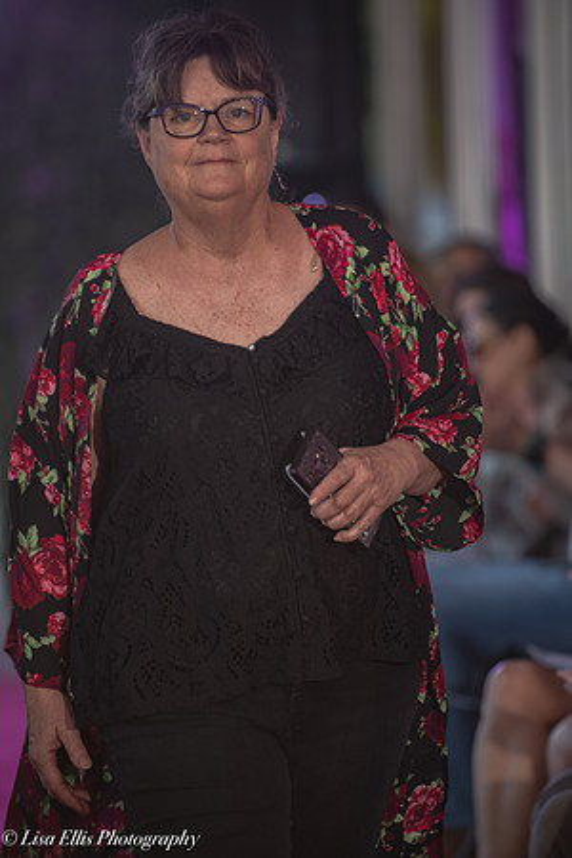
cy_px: 429
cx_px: 286
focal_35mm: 240
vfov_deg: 8.6
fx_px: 5720
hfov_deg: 5.7
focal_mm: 200
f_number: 4
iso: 400
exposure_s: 1/250
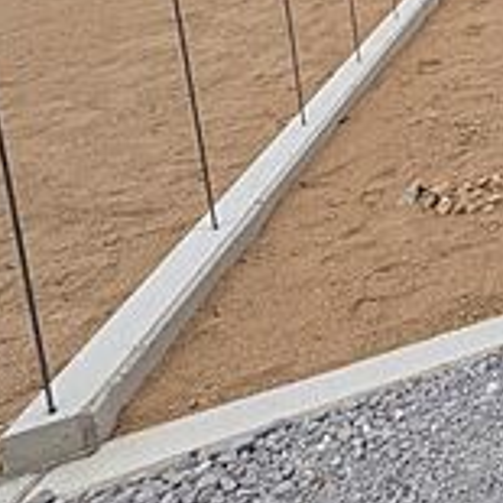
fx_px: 789
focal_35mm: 48
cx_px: 805
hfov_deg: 24.6
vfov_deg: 31.6
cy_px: -42
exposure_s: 1/3322
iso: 50
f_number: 2.2
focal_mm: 1.83
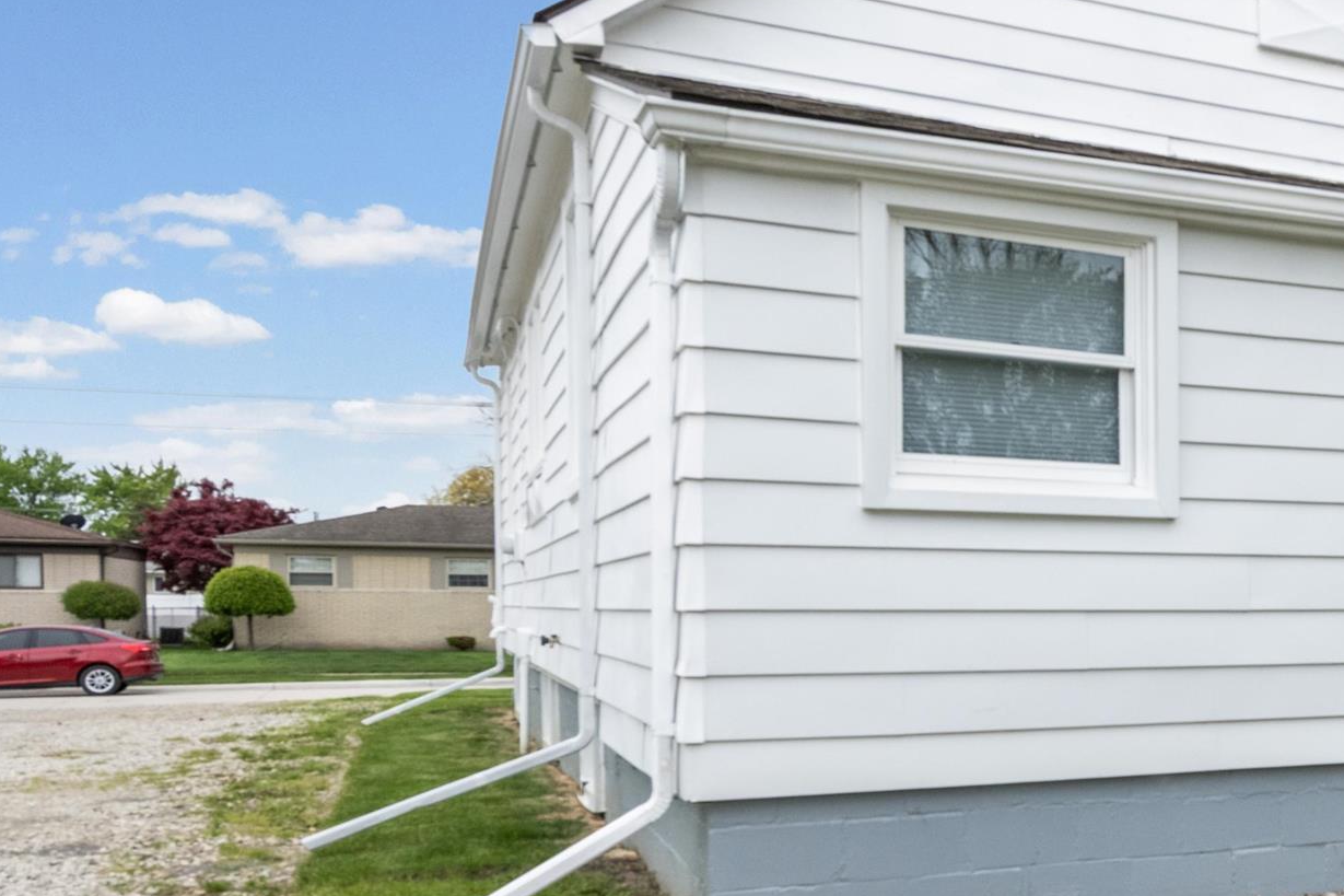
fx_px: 1680
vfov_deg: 29.5
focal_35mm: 45
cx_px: 1341
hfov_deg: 38.7
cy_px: 654
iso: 400
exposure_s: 1/200
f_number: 10
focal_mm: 18
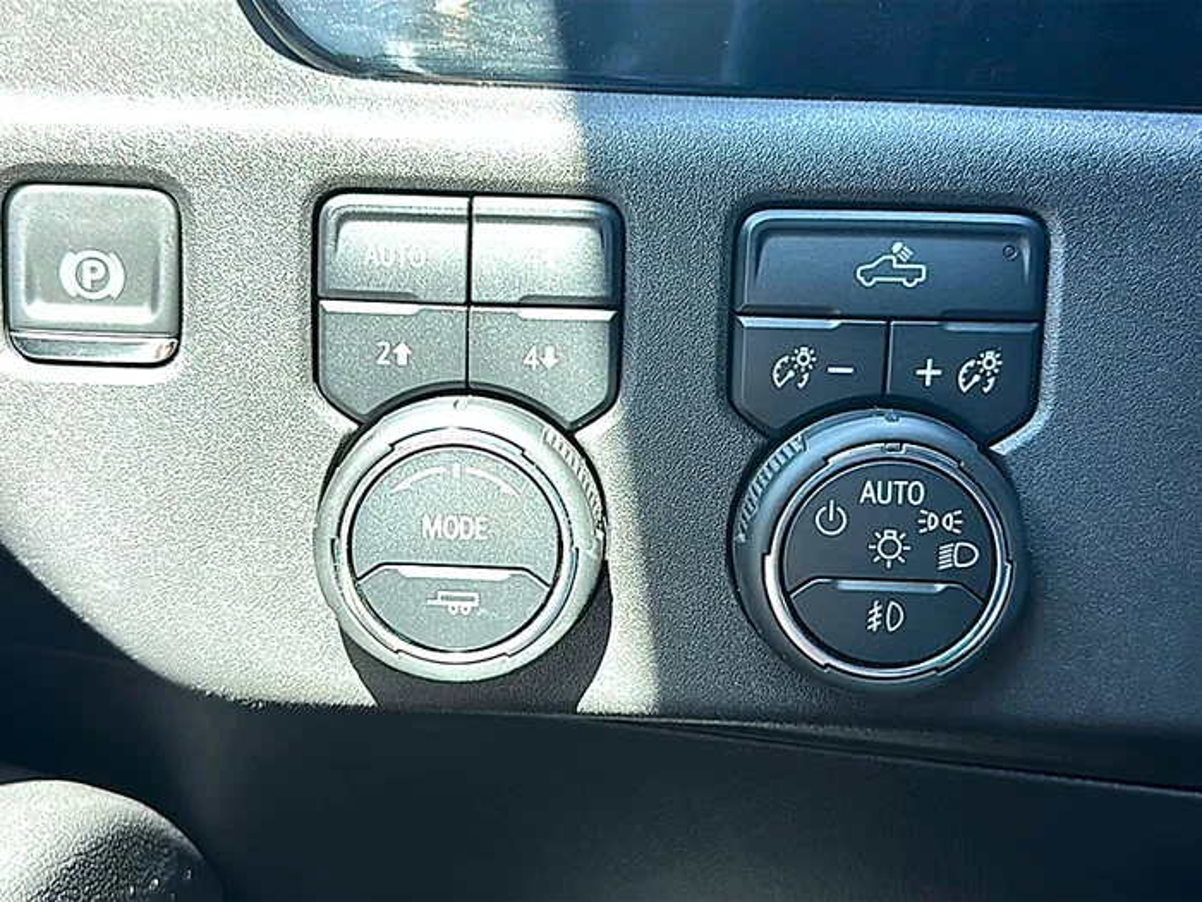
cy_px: 451
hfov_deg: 50.1
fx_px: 1285
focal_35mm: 37
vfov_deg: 38.7
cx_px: 601
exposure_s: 1/40
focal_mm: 6.86
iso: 80
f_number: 1.78
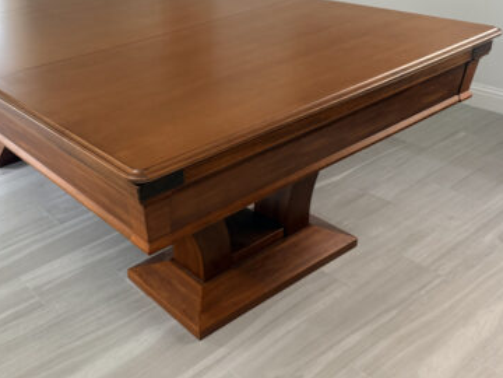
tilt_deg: -25.0
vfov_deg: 35.9
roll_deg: +4.6
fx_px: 581
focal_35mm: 40
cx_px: 166
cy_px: 157
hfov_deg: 46.0
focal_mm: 6.76
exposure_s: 1/105
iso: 200
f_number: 1.78
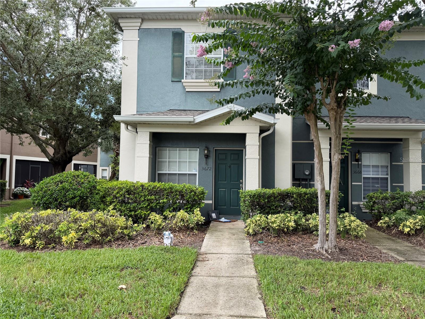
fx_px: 295
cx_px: 212
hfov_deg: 71.6
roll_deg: -0.2
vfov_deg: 56.8
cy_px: 160
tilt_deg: +3.1
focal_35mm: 24
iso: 100
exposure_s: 1/1075
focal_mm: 6.76
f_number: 1.78
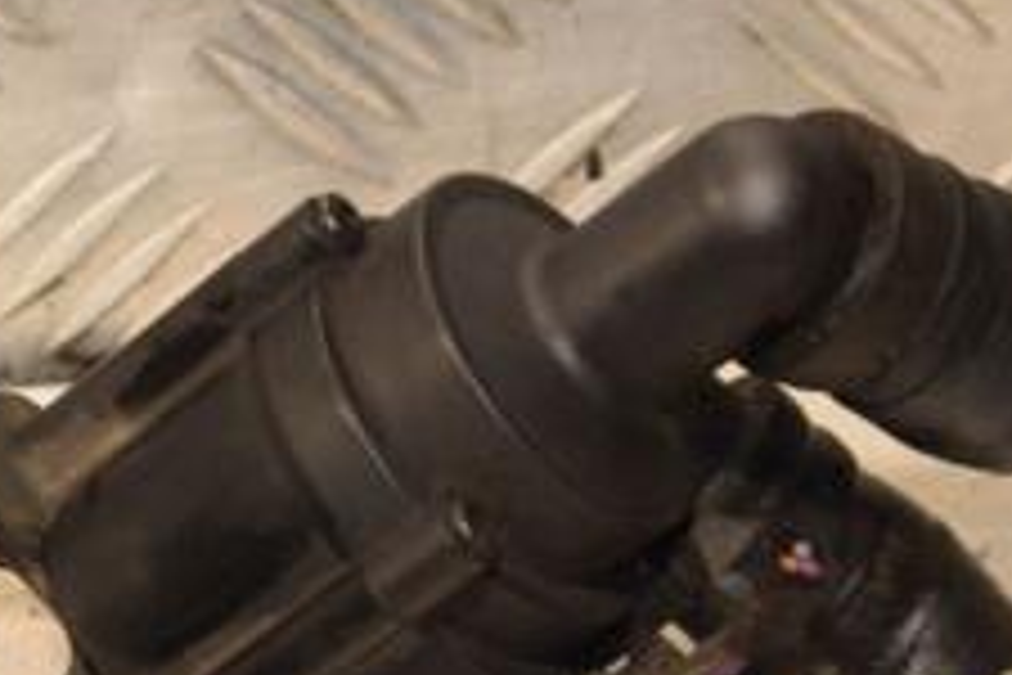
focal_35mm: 248
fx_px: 6971
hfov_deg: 8.3
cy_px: 702
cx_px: 130
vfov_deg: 5.5
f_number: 7.1
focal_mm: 62
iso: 800
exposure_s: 1/200
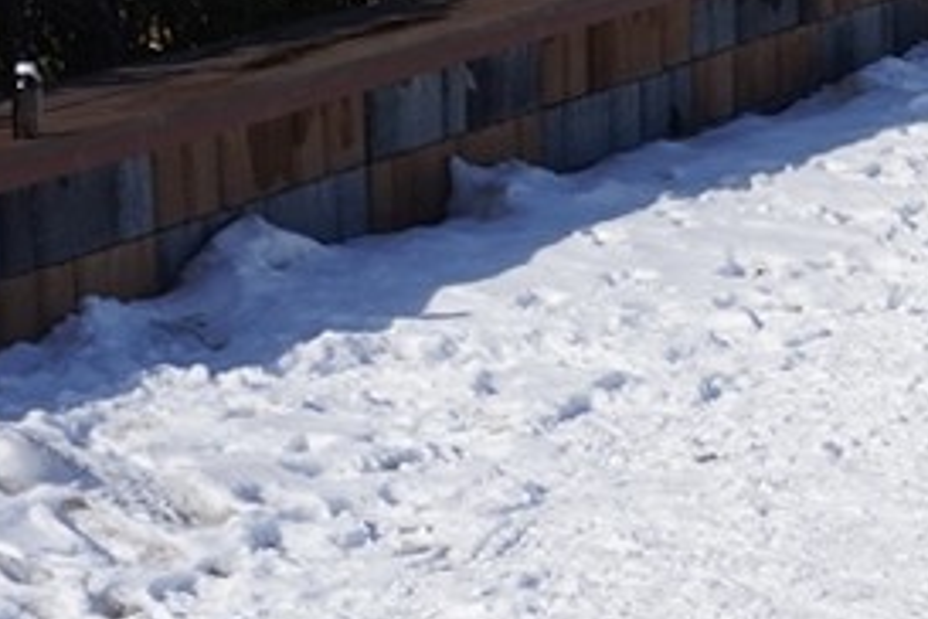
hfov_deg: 8.1
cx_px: 2539
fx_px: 5851
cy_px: -418
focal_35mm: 227
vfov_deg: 6.0
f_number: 18
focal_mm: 31
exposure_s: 1/320
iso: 320
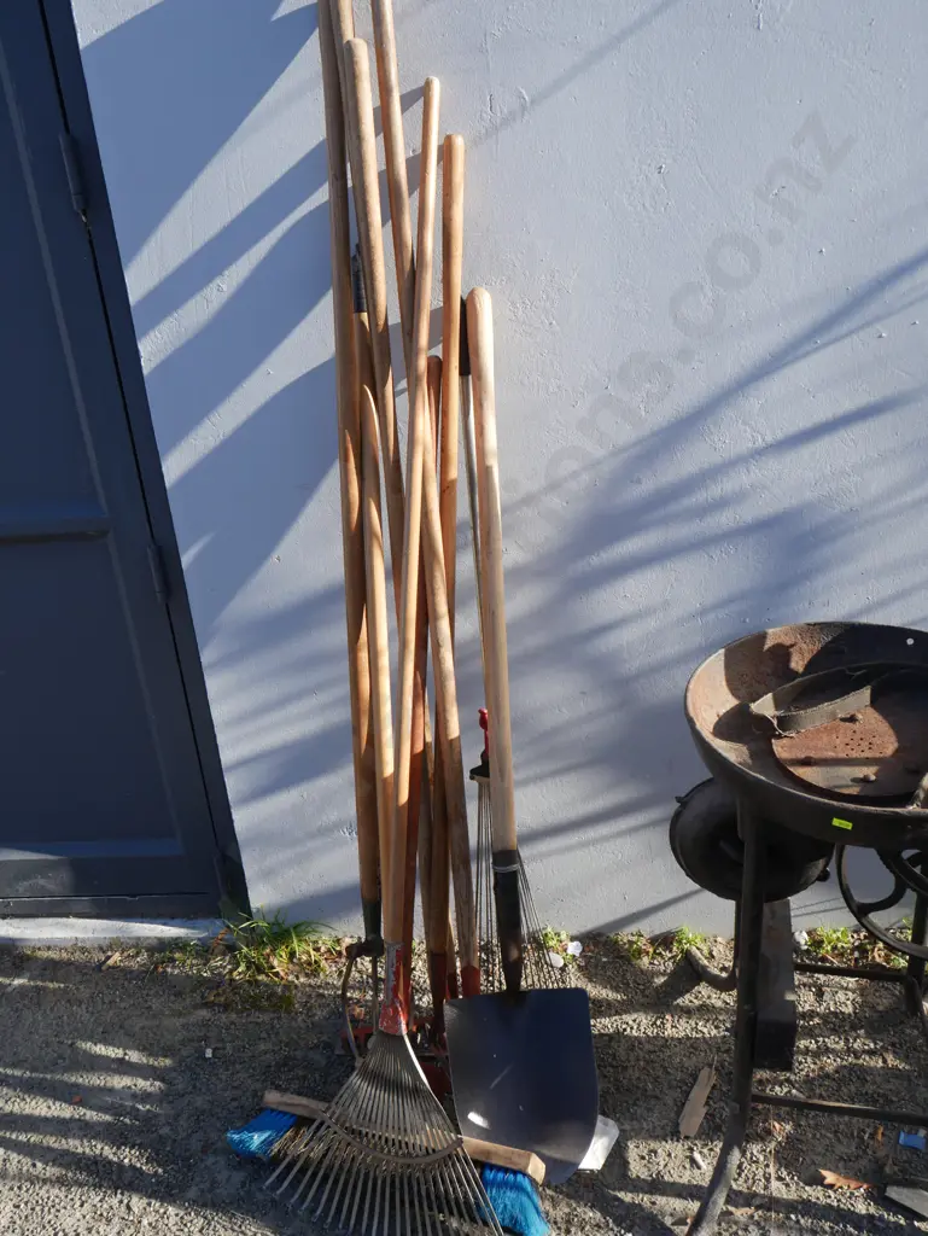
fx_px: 1071
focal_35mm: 30
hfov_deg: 46.8
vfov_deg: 59.9
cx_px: 464
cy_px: 618
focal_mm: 15
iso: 200
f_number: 6.3
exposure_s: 1/250
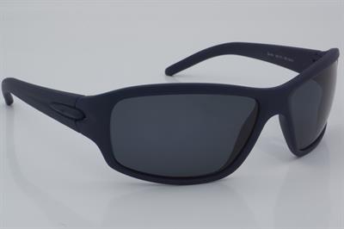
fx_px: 716
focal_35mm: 75
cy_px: 114
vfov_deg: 18.2
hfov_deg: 27.0
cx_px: 172
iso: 100
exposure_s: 1/4
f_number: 32
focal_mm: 50
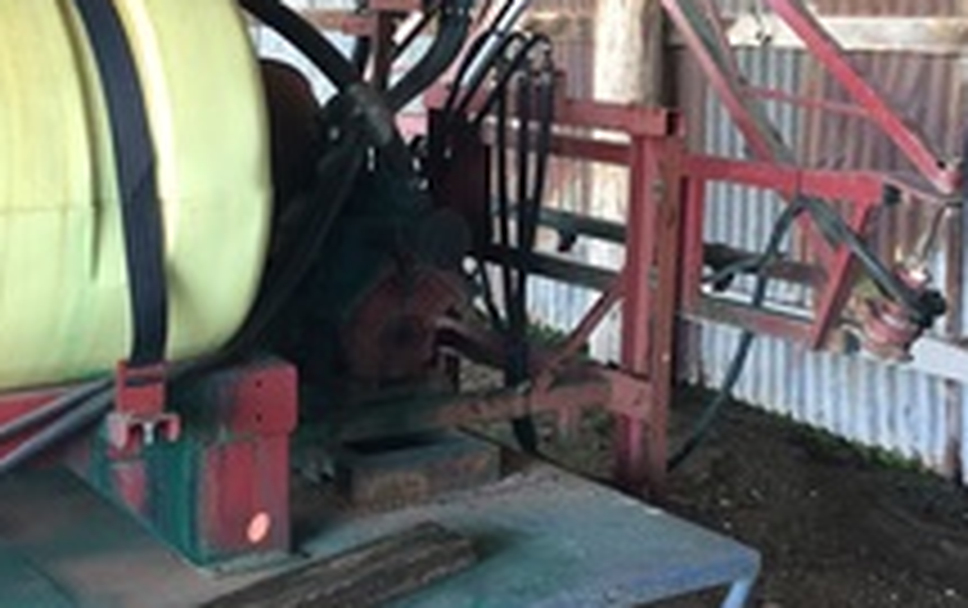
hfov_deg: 33.4
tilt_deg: -9.6
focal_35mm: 61
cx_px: 441
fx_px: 1611
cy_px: 288
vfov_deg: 21.4
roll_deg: -1.9
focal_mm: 3.3
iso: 64
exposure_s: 1/33
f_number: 2.4
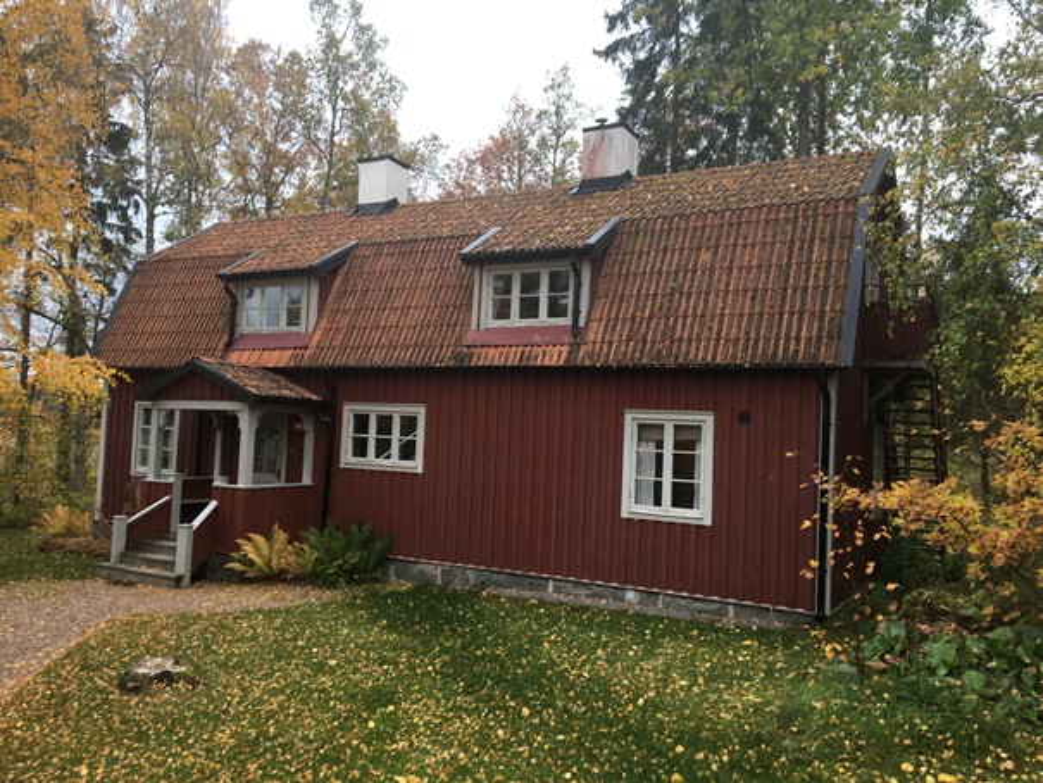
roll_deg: -2.9
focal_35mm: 29
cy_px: 392
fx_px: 874
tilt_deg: +2.3
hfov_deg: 61.6
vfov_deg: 48.2
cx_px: 522
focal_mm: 4.15
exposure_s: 1/100
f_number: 2.2
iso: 25
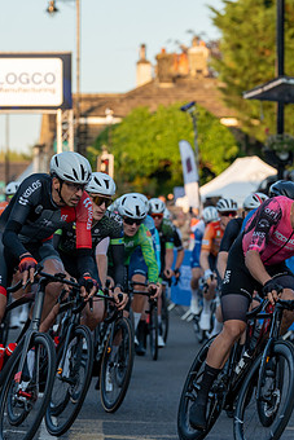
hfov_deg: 6.6
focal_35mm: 208
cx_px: 25
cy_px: 206
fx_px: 2545
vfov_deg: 9.9
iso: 640
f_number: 4
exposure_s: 1/800
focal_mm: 122
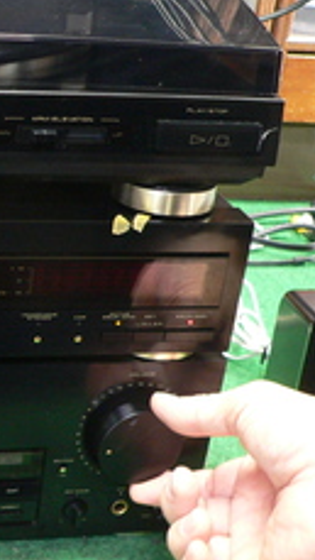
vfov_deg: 32.3
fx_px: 964
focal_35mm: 65
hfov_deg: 17.2
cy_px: 322
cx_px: -117
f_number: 2.8
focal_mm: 6
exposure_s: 1/4
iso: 200
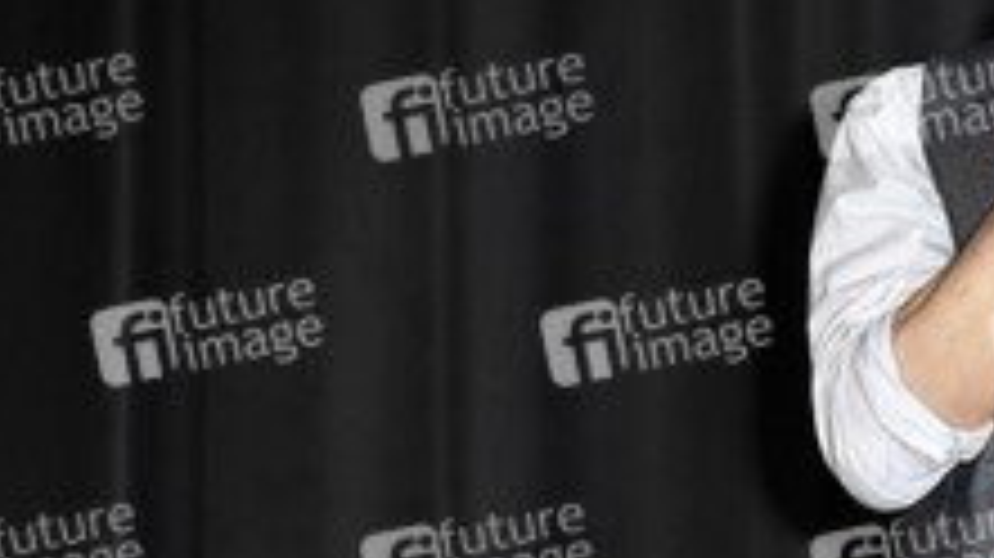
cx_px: 987
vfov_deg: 5.4
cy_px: 220
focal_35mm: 224
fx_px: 5900
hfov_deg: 9.6
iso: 3200
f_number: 6.3
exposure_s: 1/160
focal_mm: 70
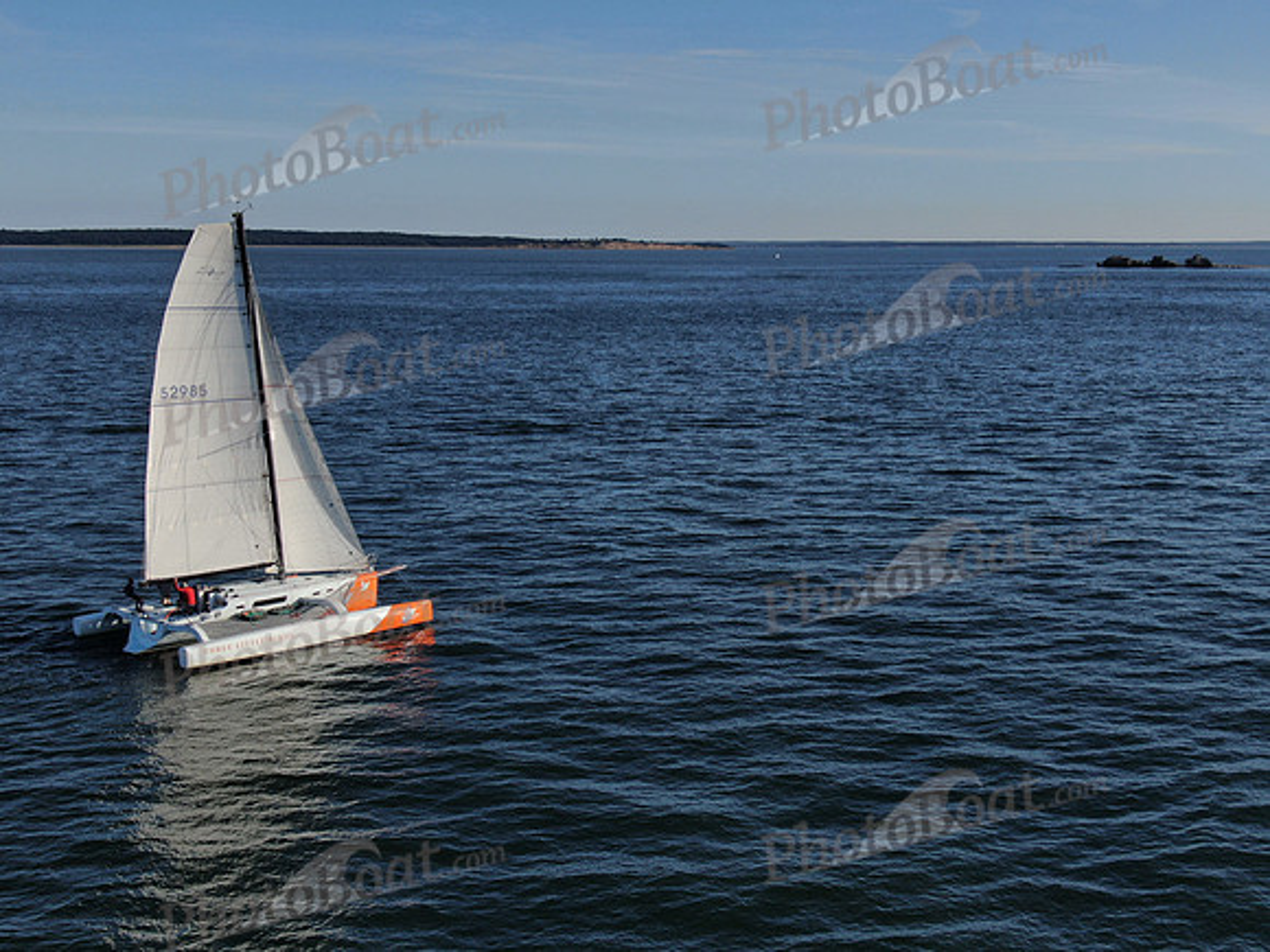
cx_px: 635
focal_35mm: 48
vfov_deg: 30.3
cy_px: 476
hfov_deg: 39.7
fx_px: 1761
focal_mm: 8.6
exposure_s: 1/1250
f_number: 3.8
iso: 100
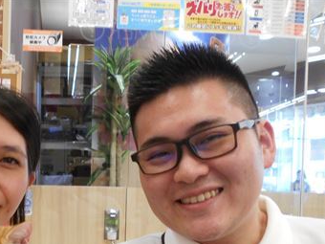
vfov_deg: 26.7
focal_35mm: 53
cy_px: 212
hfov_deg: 35.5
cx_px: 91
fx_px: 498
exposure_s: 1/30
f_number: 3.4
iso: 280
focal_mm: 5.1
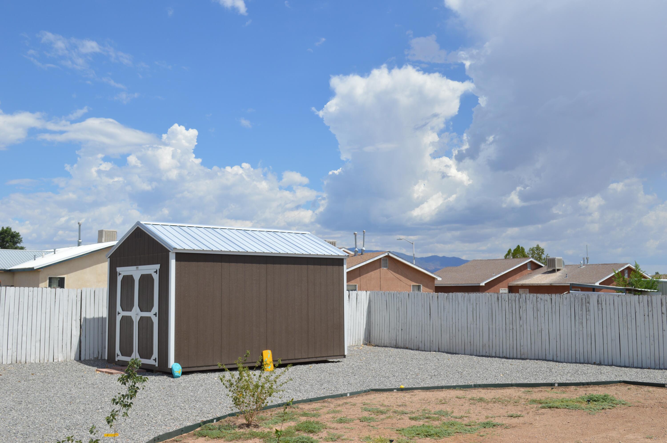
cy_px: 222
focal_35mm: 39
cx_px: 334
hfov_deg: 49.6
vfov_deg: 34.1
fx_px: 722
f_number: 9
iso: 100
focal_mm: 26
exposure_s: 1/320
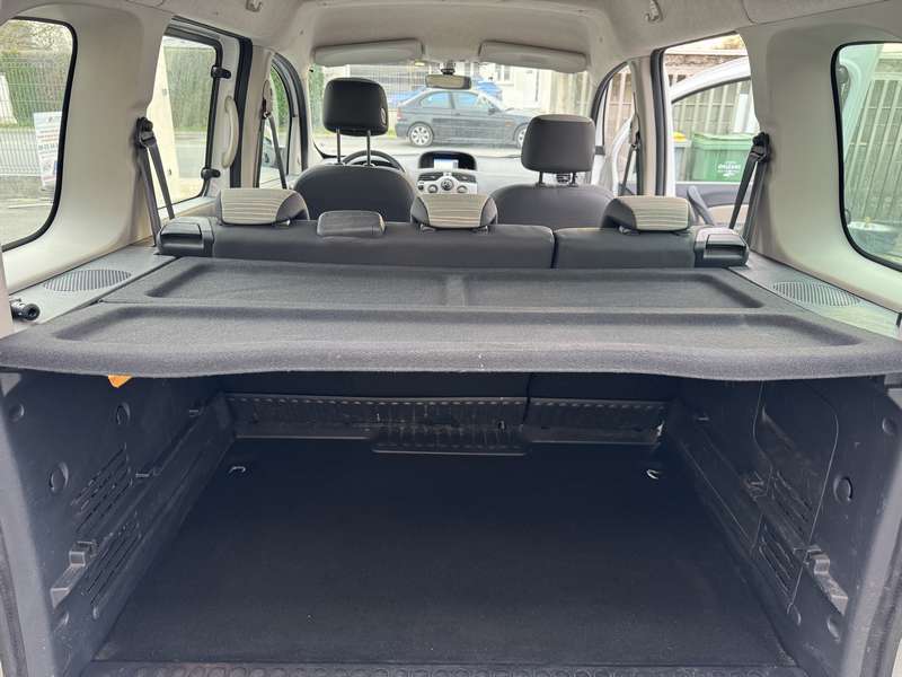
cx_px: 451
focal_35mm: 24
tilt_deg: -21.1
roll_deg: -1.6
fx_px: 625
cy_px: 338
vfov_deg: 56.8
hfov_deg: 71.6
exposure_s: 1/50
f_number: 1.78
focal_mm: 6.86
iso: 200
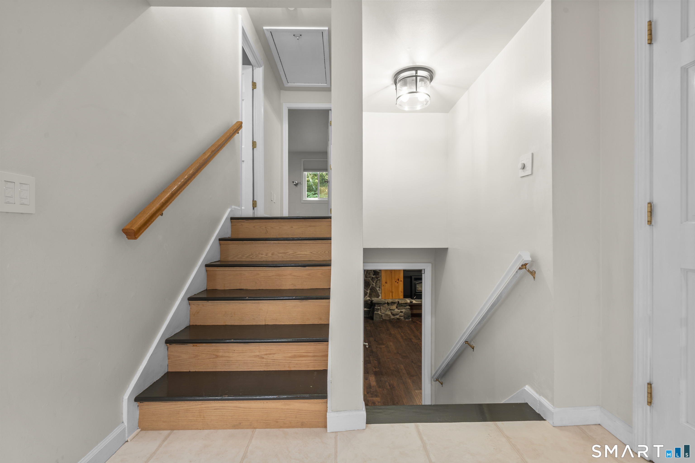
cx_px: 348
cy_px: 232
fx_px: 309
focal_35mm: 16
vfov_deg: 73.7
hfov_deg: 96.7
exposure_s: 2.5
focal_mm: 16
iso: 200
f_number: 9
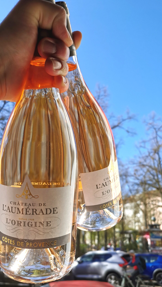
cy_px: 143
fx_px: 229
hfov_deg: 38.7
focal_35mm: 30
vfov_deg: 64.3
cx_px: 60
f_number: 1.8
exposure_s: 1/1290
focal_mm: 5.58
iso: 50
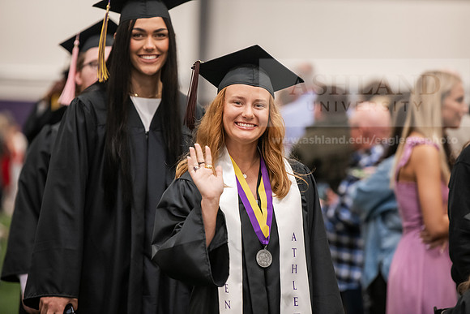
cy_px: 157
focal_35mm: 190
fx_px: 2481
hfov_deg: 10.8
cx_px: 235
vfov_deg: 7.2
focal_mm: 190
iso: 2500
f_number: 3.2
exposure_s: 1/200
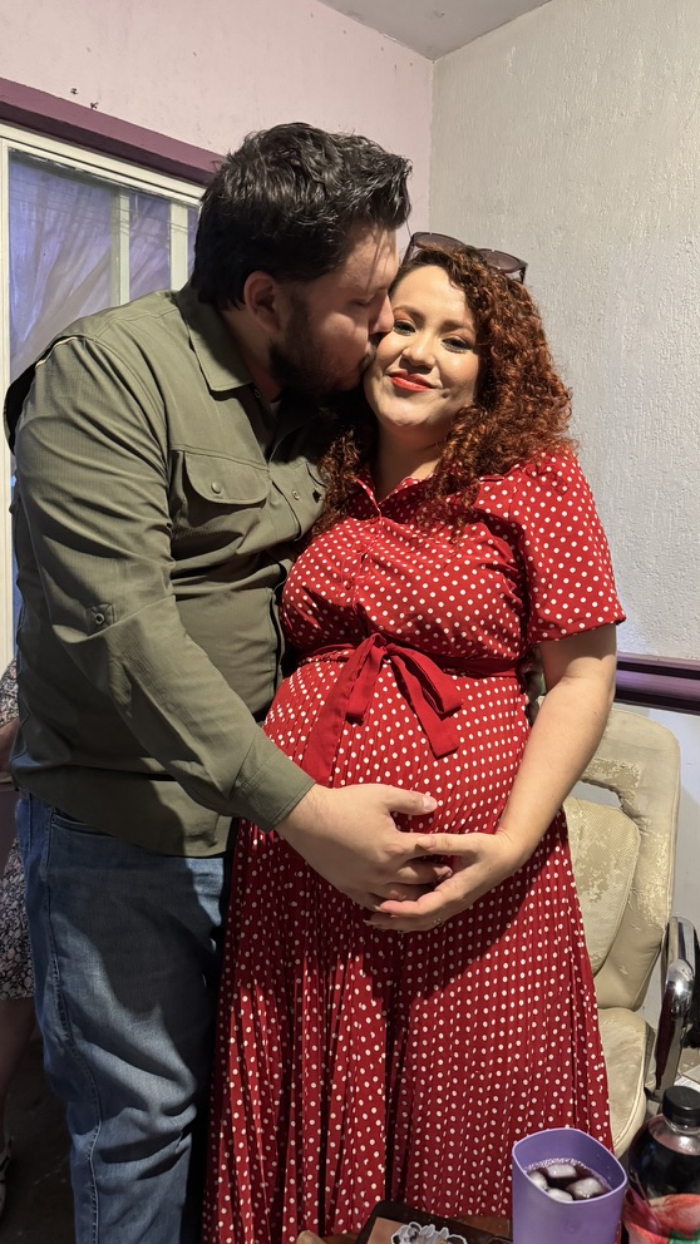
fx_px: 891
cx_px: 354
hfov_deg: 42.9
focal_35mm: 27
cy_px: 637
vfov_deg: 69.8
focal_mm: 6.76
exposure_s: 1/40
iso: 800
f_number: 1.78
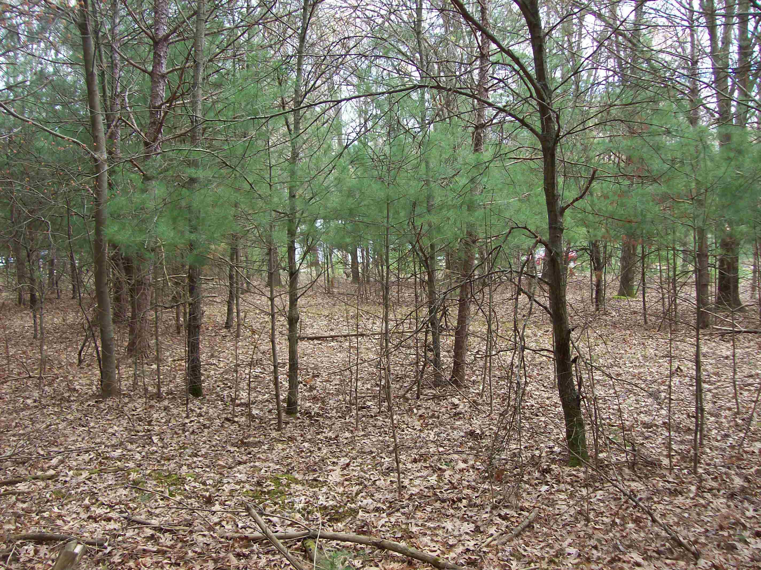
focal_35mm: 36
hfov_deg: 51.4
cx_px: 380
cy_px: 285
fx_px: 791
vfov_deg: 39.6
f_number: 2.7
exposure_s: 1/135
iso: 80
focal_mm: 6
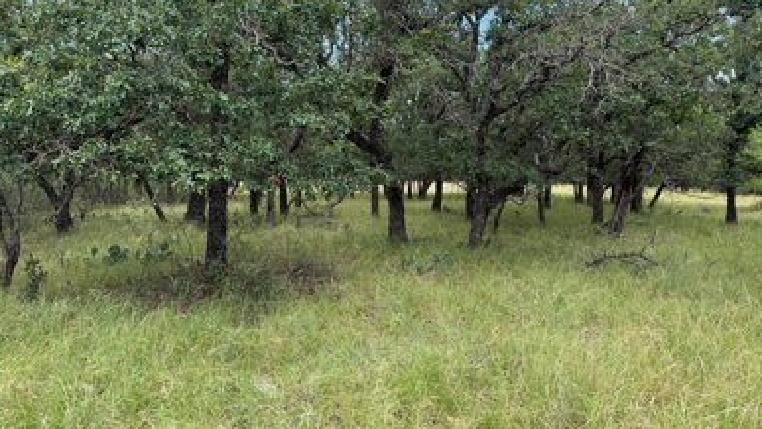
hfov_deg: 69.8
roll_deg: -0.1
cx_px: 374
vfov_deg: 42.8
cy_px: 179
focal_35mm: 27
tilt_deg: -0.8
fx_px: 546
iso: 100
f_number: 1.78
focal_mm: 6.76
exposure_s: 1/1464
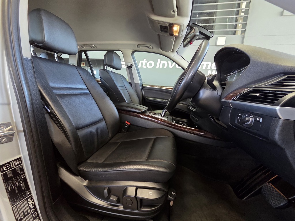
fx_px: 111
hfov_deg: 106.2
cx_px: 148
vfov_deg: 89.9
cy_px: 110
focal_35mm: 13
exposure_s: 1/97.9
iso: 1000
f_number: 2.2
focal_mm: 2.2
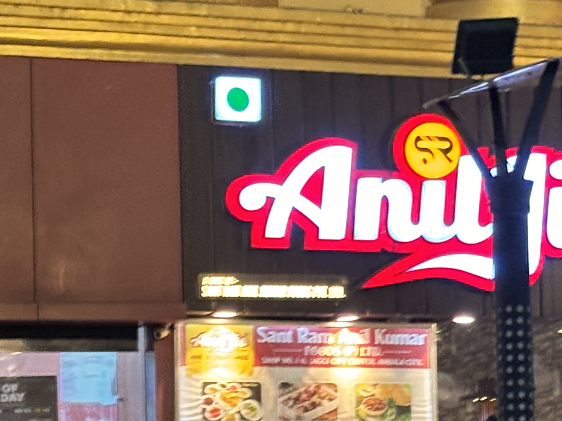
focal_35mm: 159
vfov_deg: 9.3
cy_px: 386
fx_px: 2581
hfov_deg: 12.2
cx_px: 651
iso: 125
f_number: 1.6
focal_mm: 5.96
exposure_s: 1/33
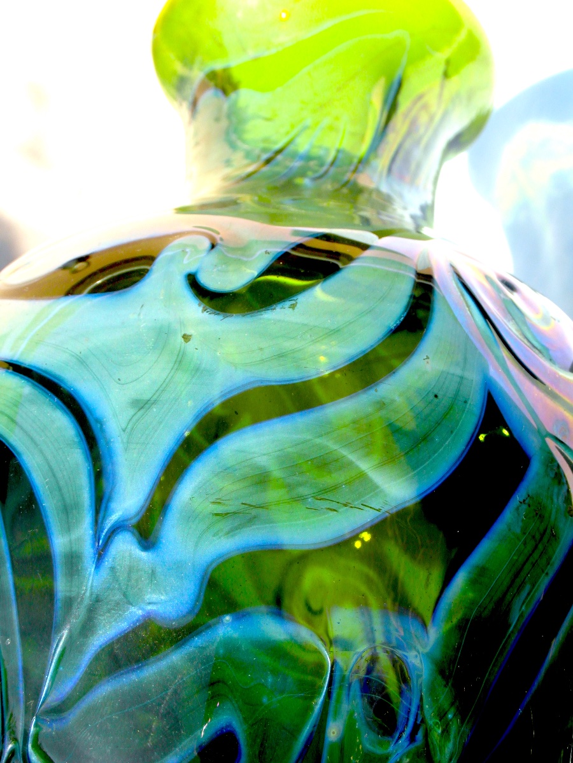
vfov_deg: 36.2
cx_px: 286
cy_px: 382
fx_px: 1170
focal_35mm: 53
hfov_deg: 27.5
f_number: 4.2
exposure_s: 1/250
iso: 80
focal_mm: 8.7
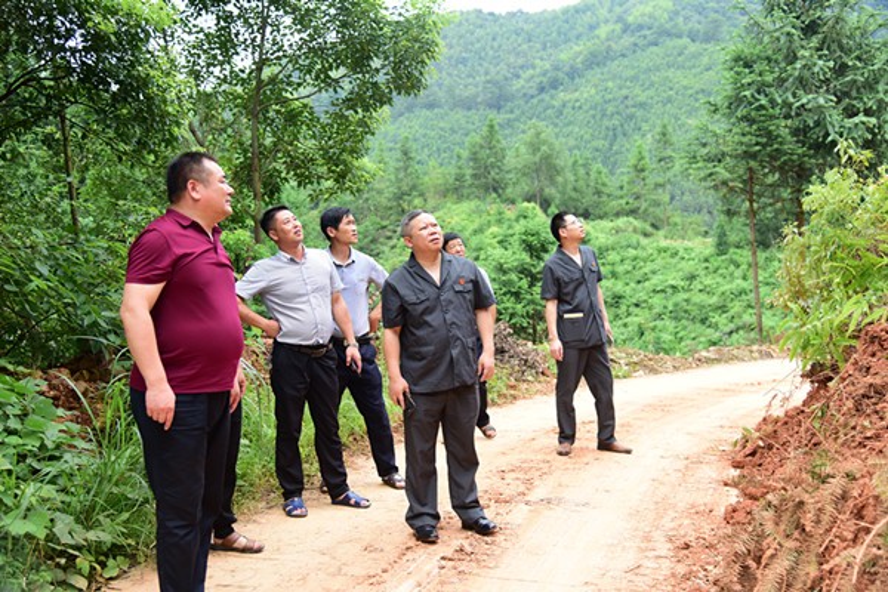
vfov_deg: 30.5
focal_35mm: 44
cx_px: 444
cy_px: 296
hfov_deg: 44.5
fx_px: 1085
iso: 1000
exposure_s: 1/1600
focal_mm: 44
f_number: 4
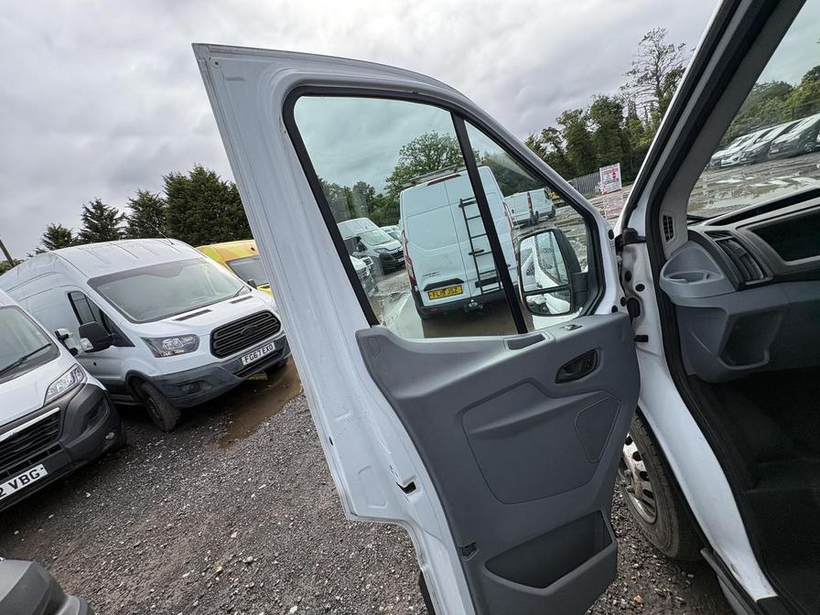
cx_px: 410
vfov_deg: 85.7
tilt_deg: -4.4
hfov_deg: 102.1
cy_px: 308
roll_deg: +14.1
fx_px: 332
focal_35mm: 14
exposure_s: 1/849
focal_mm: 2.22
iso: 40
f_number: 2.2
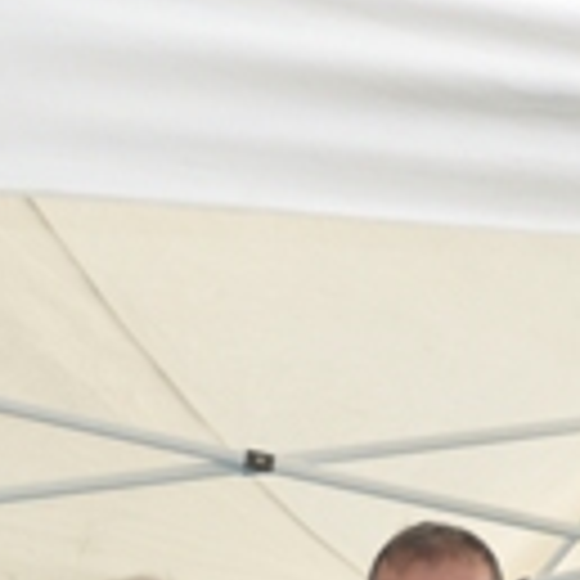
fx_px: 3244
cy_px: 910
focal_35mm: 171
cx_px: 54
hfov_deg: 10.2
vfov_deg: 9.9
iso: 200
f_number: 3.8
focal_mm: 27
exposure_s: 1/200
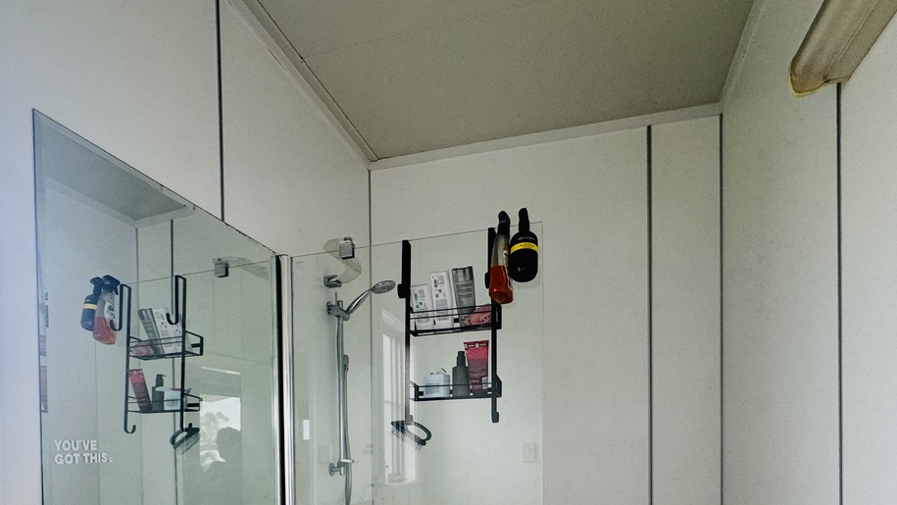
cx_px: 366
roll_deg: +1.1
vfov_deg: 41.9
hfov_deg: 73.4
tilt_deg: -1.3
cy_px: 465
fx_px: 595
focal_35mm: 25
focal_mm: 2.22
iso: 80
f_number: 2.2
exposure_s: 1/100
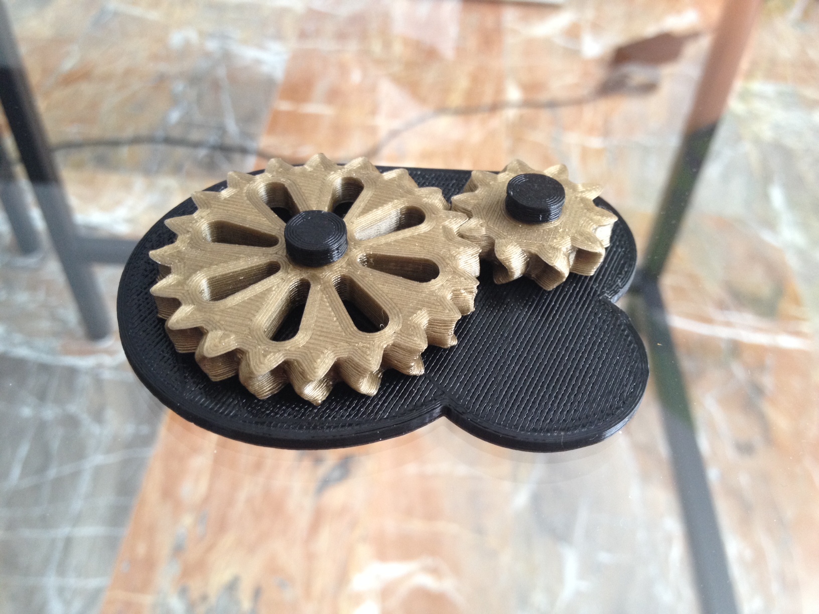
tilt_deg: -49.3
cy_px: 307
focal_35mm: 35
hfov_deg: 52.6
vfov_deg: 40.7
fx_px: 828
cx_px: 410
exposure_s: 1/20
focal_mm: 4.28
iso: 100
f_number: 2.4
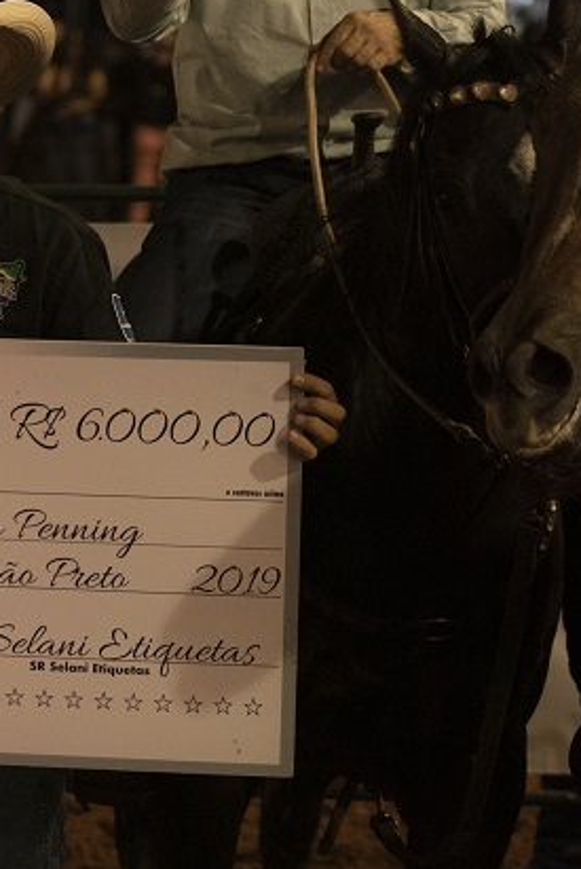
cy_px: 393
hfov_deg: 6.7
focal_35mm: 204
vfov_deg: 10.1
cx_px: -190
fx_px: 4926
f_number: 3.2
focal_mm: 70
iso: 3200
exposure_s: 1/640
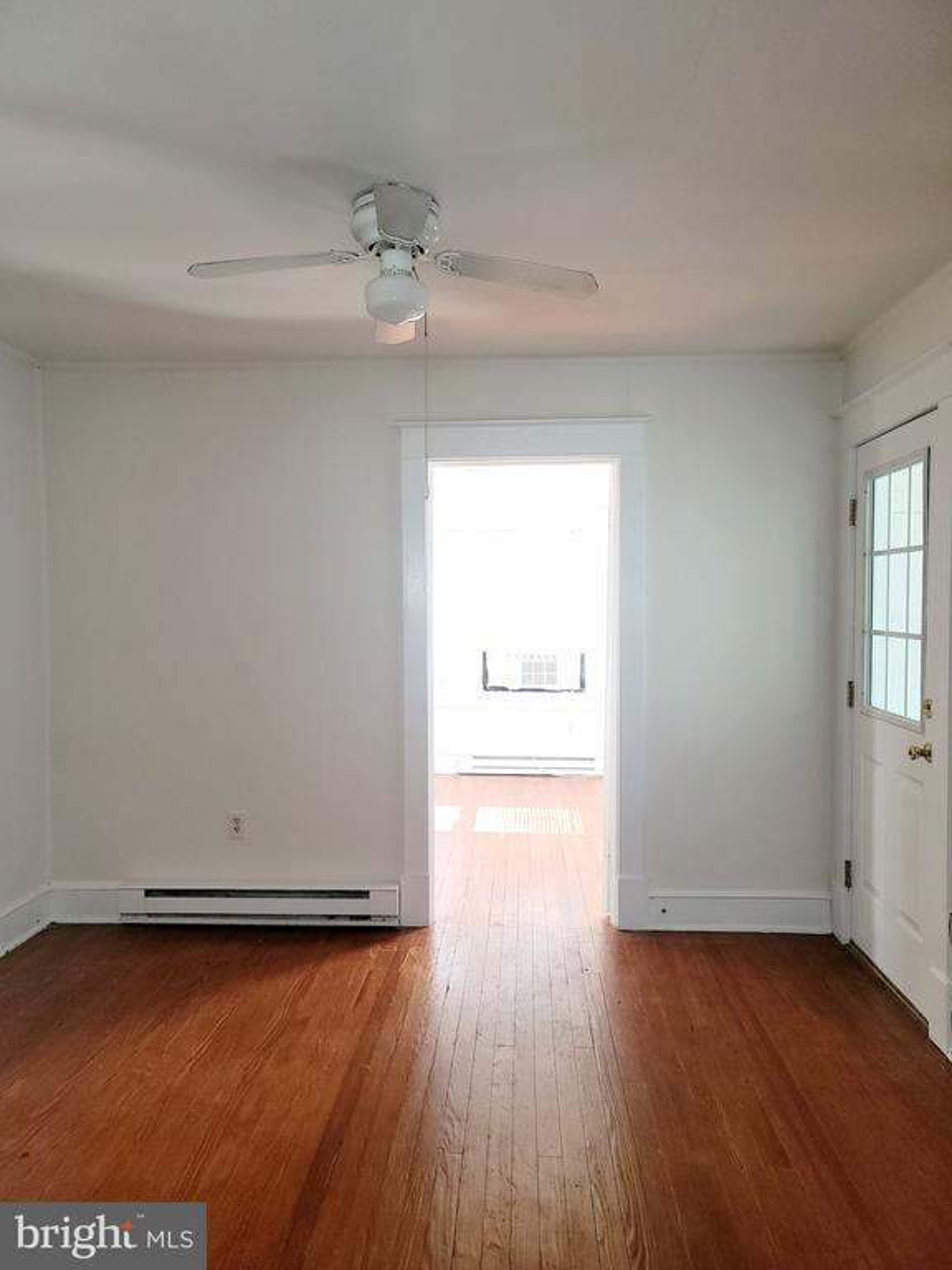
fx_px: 917
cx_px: 476
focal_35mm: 25
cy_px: 635
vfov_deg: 69.4
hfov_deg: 54.9
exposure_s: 1/24
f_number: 1.8
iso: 100
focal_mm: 7
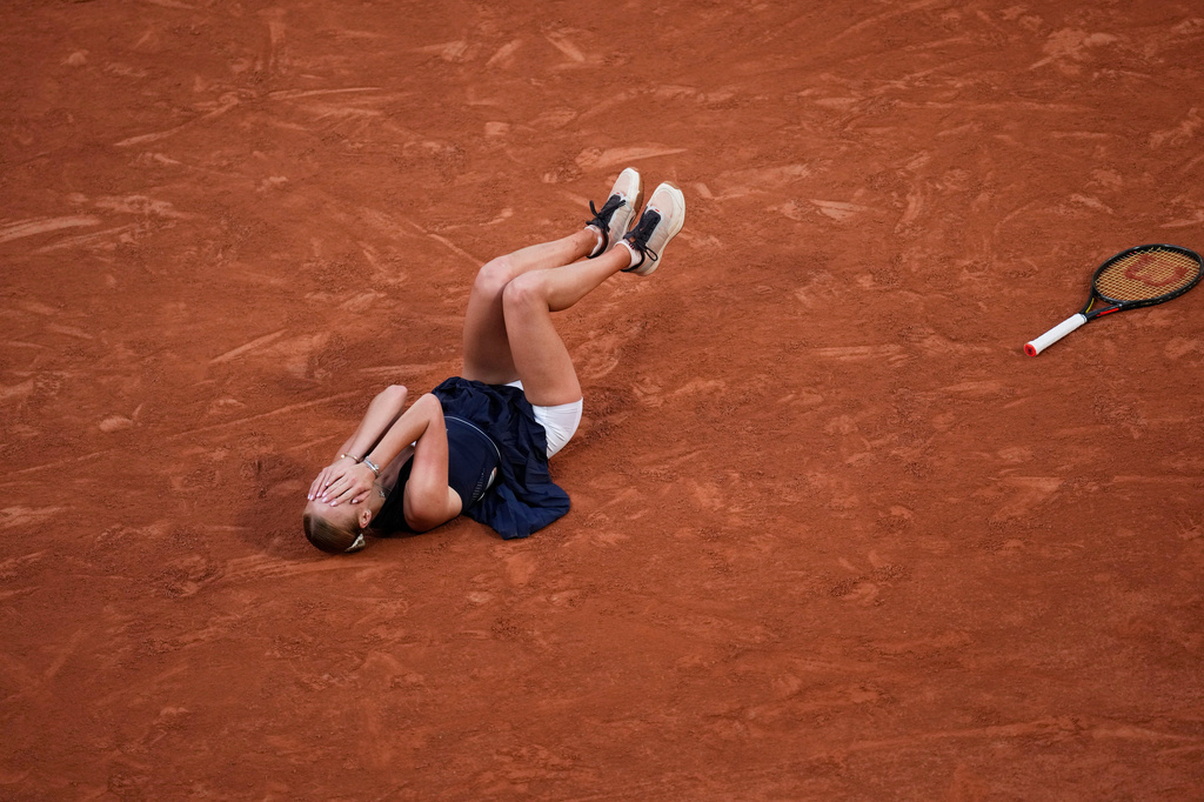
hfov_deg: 5.2
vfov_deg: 3.4
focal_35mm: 400
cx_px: 602
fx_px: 13373
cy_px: 401
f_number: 2.8
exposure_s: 1/6400
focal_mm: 400
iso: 2000
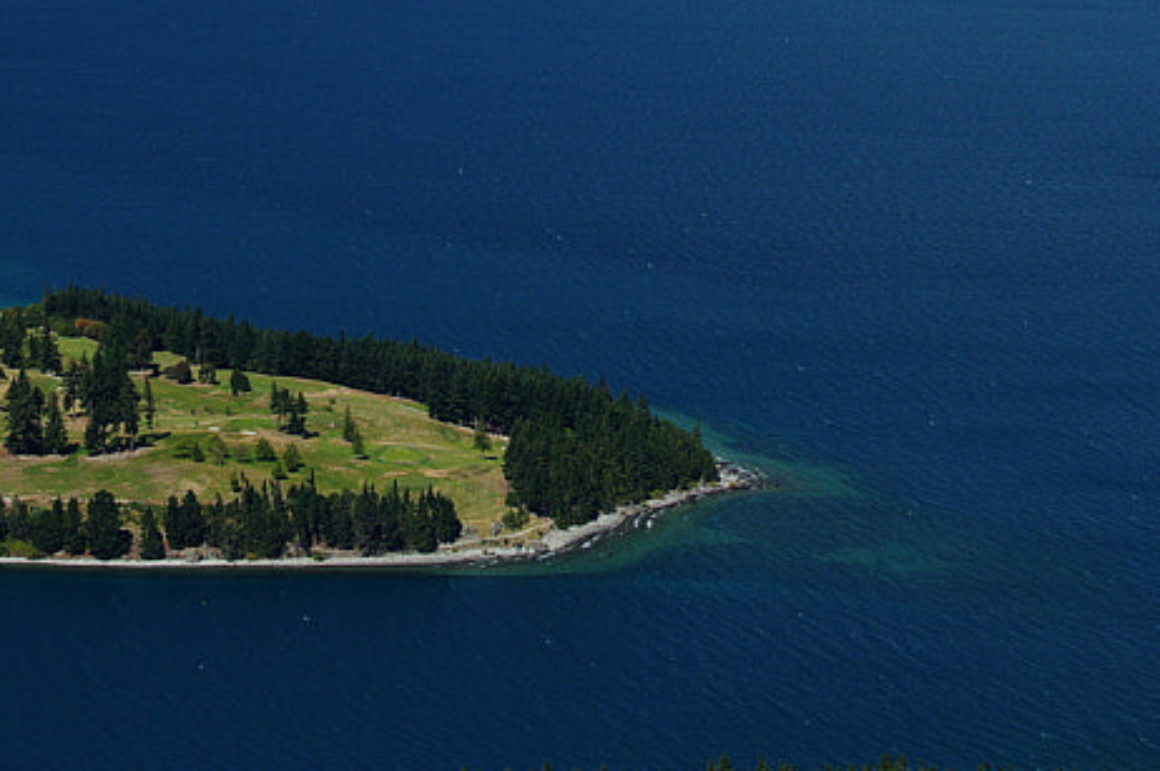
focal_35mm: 151
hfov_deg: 13.6
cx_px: 397
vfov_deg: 8.9
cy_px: -344
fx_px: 4852
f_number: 9
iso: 100
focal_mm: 29
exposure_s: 1/125
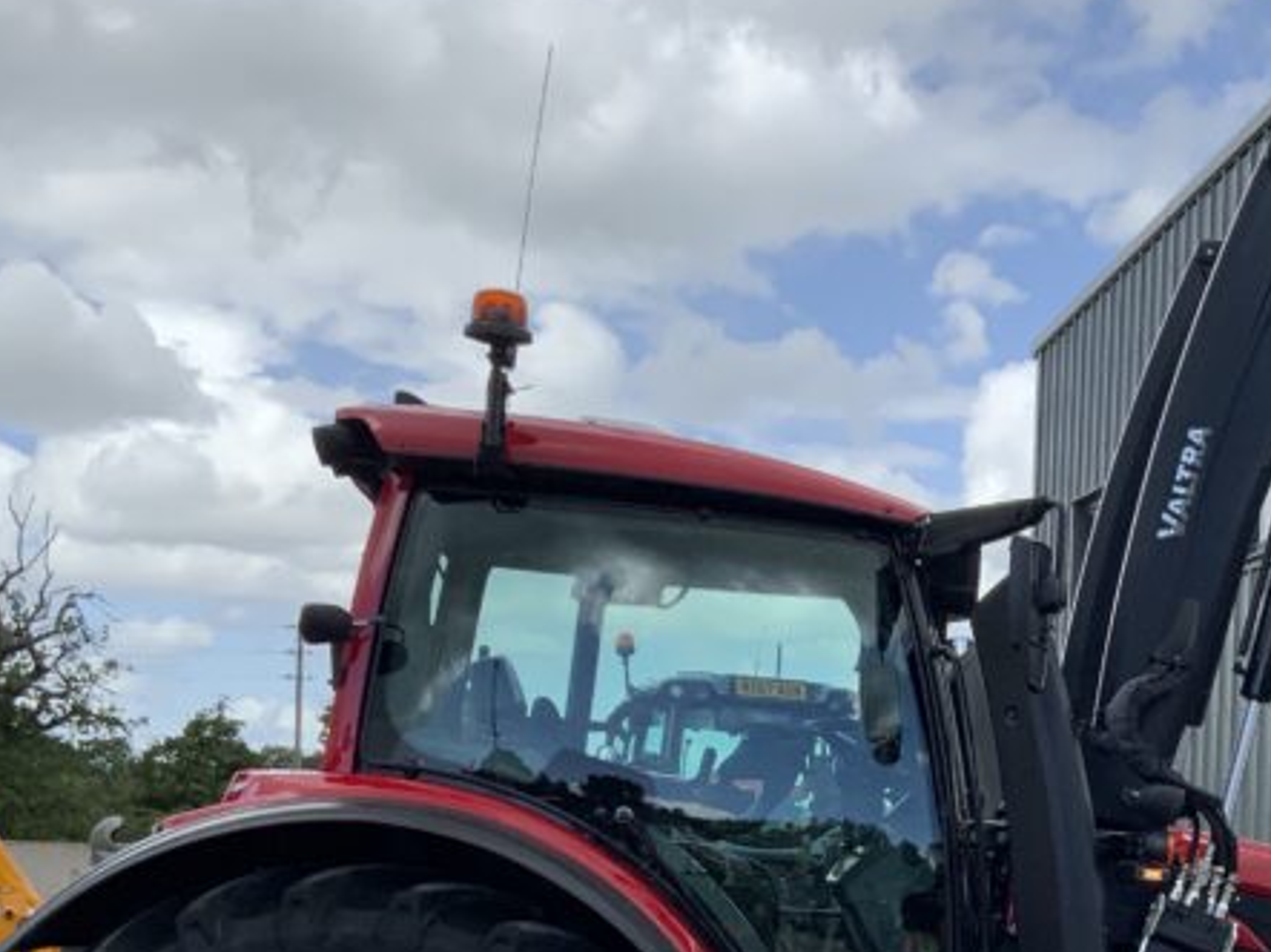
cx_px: 1116
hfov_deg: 28.0
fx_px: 2459
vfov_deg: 21.5
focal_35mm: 67
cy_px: 832
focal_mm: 3
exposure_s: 1/1412
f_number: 1.8
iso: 16
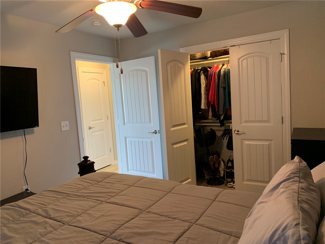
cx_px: 162
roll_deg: +3.2
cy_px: 122
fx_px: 244
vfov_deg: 53.1
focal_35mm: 26
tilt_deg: -5.1
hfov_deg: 67.3
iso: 200
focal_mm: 4.25
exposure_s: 1/60
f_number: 1.8
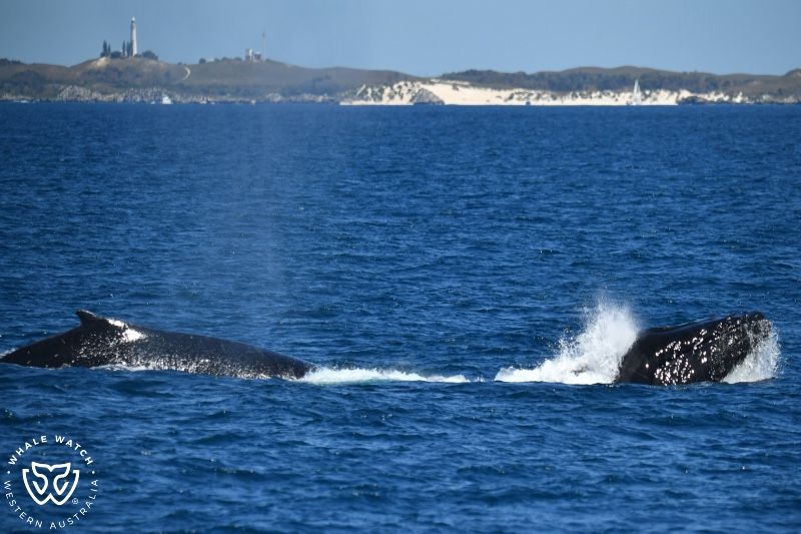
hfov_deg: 5.7
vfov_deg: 3.8
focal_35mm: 360
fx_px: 8008
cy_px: 267
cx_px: 400
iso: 1000
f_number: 6
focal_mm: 360
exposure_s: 1/8000
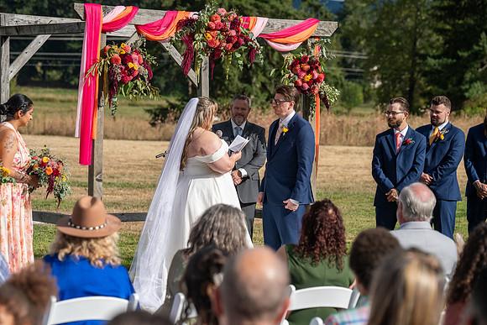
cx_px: 244
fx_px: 1448
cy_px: 162
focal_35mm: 107
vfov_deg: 12.8
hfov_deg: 19.1
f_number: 4.5
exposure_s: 1/4000
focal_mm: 107
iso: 400
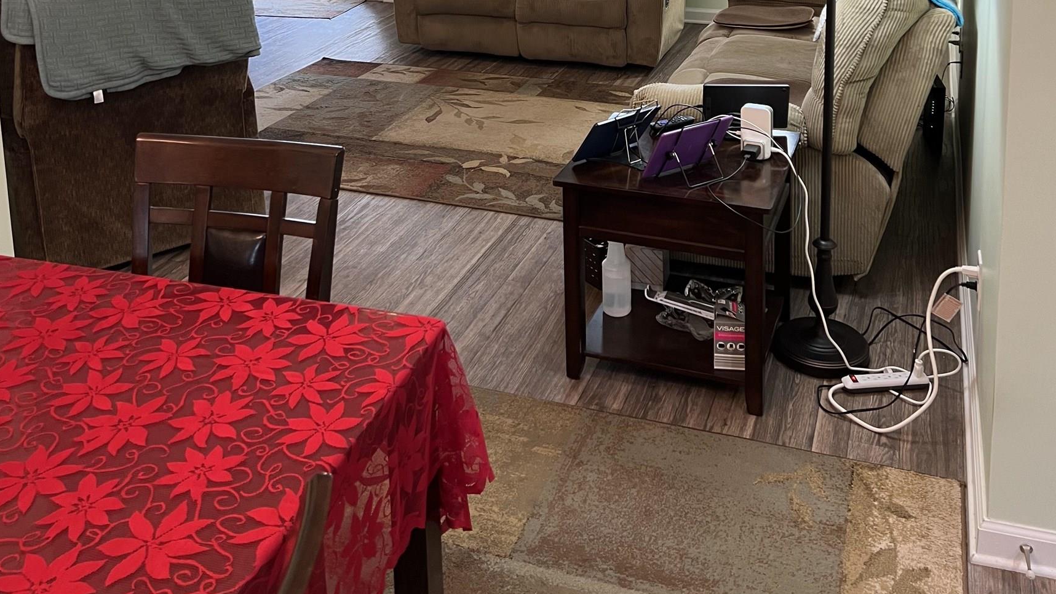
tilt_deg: -10.4
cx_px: 528
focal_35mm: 38
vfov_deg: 28.2
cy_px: -69
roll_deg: +0.0
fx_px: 1064
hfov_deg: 52.8
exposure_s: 1/60
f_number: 1.5
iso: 100
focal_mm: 5.7
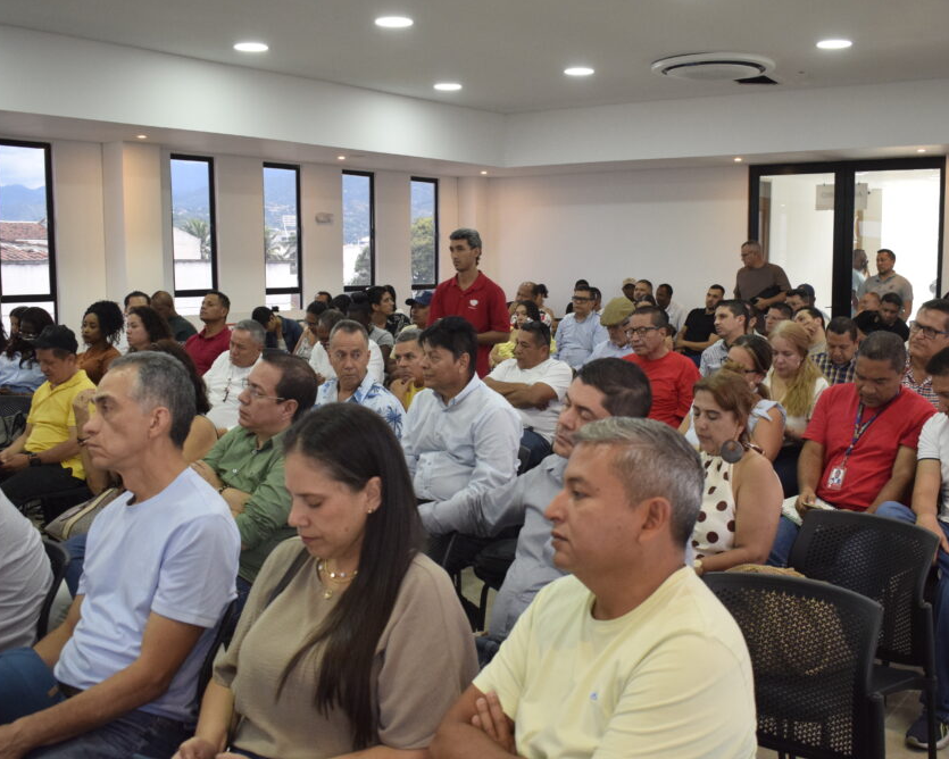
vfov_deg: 39.2
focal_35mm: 38
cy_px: 383
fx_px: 1067
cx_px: 514
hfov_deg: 47.9
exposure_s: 1/160
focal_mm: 22
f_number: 5
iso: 2000
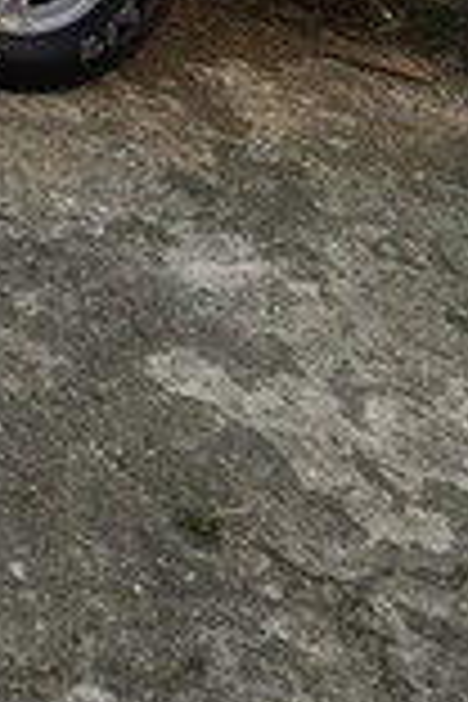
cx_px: -459
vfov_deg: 22.9
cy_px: -400
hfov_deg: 15.9
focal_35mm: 68
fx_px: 1326
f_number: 2.2
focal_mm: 2.23
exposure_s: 1/787
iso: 50
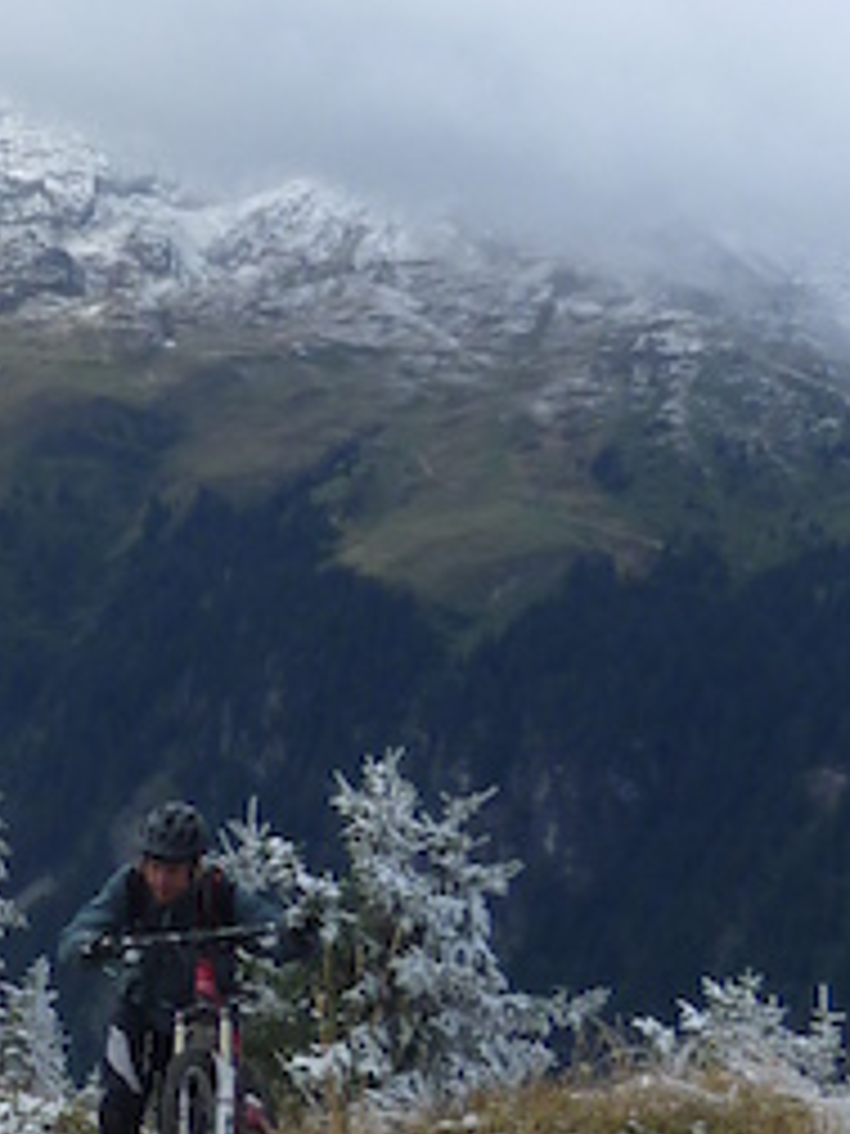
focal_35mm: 114
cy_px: 544
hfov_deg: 12.5
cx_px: -292
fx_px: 3732
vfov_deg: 17.3
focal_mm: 5
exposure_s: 1/1000
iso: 80
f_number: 2.8
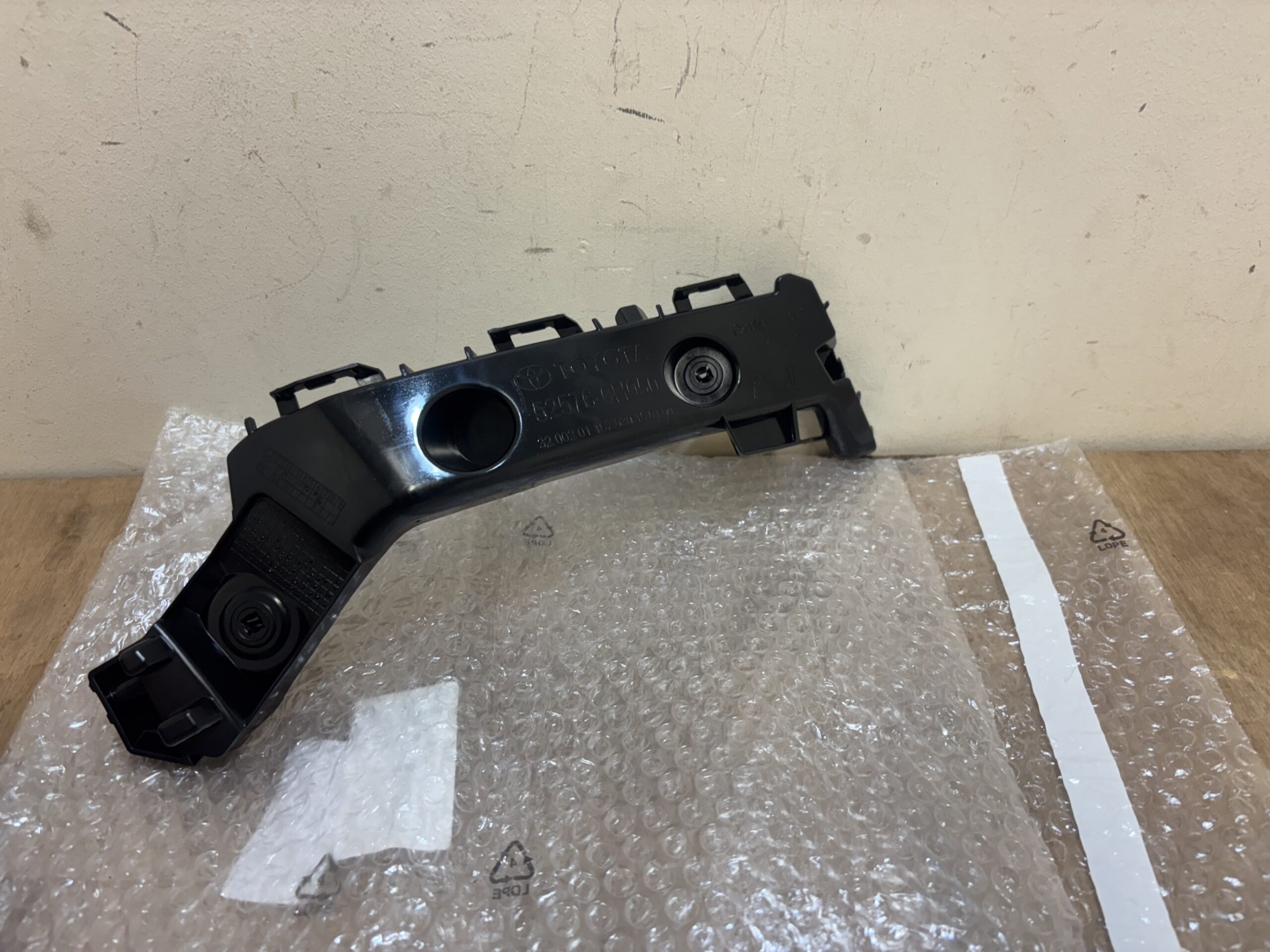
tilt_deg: -36.8
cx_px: 635
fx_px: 954
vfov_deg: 53.1
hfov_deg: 67.3
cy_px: 476
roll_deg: -3.4
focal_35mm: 26
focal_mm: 5.96
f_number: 1.6
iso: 80
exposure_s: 1/100
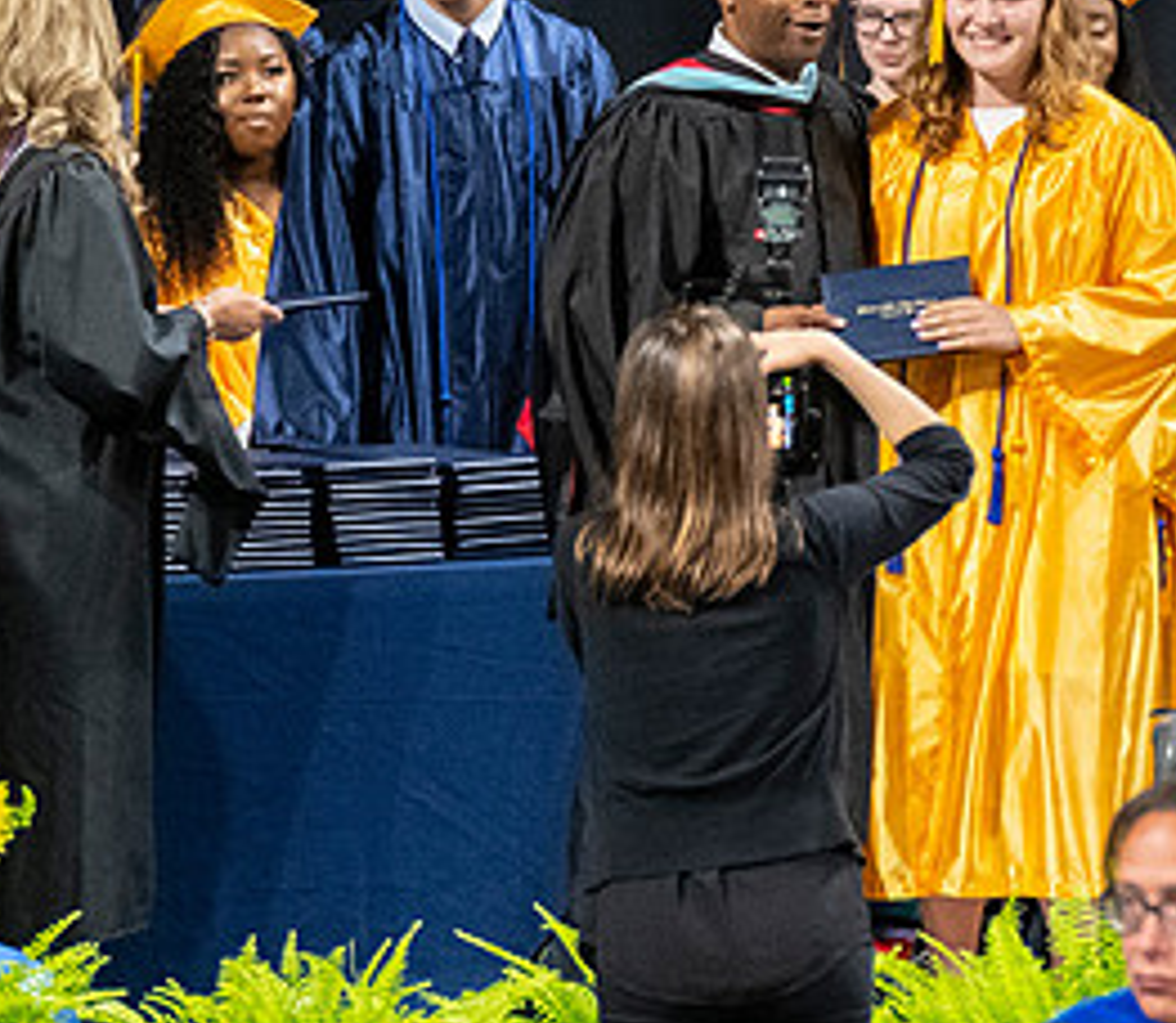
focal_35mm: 788
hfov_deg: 2.4
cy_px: 371
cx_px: 444
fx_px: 28390
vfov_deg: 2.1
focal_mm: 190
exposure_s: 1/200
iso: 2000
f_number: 4
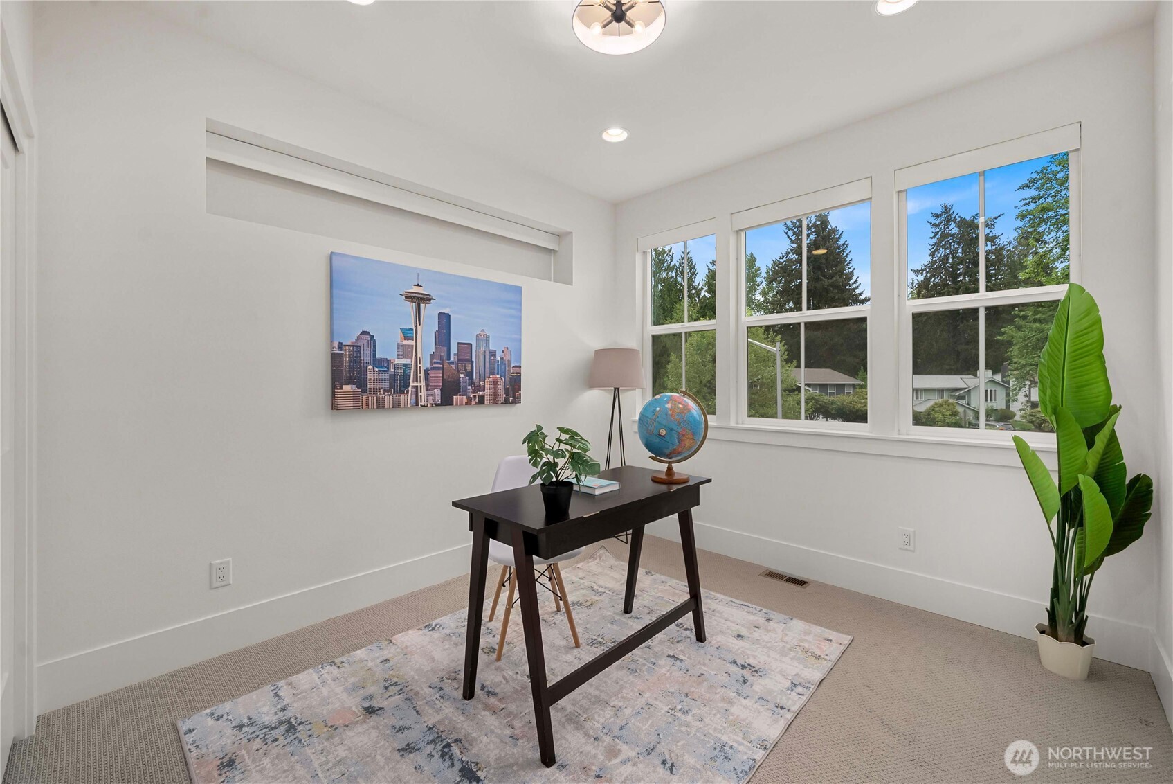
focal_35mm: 14
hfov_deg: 104.2
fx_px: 456
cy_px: 392
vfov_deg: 81.3
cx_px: 586
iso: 250
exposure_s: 1/30
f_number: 7.1
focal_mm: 14
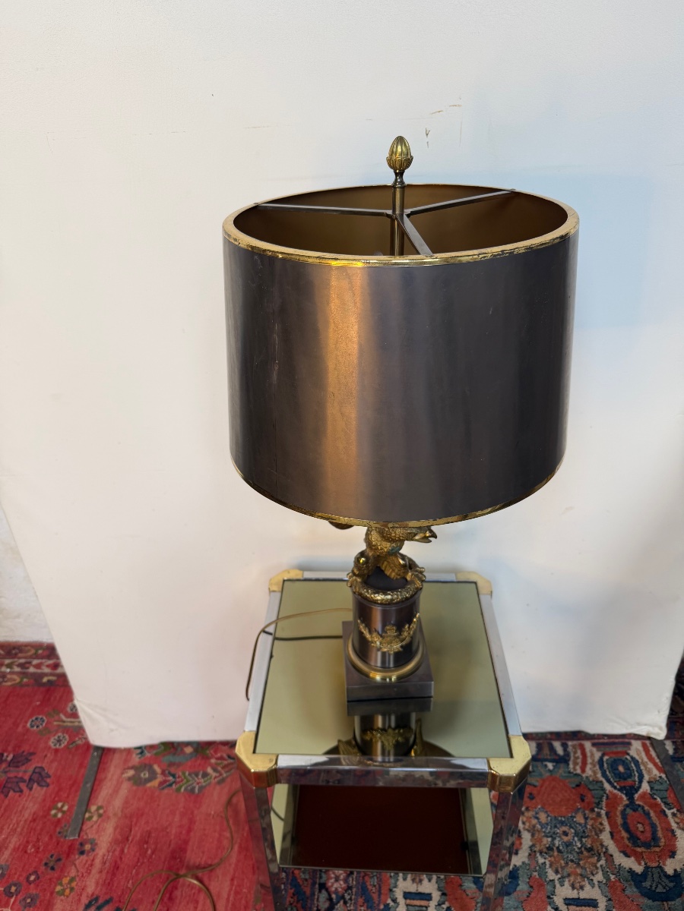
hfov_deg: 56.8
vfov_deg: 71.6
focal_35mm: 24
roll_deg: +2.9
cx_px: 342
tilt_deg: -31.3
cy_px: 456
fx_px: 632
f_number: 1.78
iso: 80
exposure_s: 1/121
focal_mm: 6.76
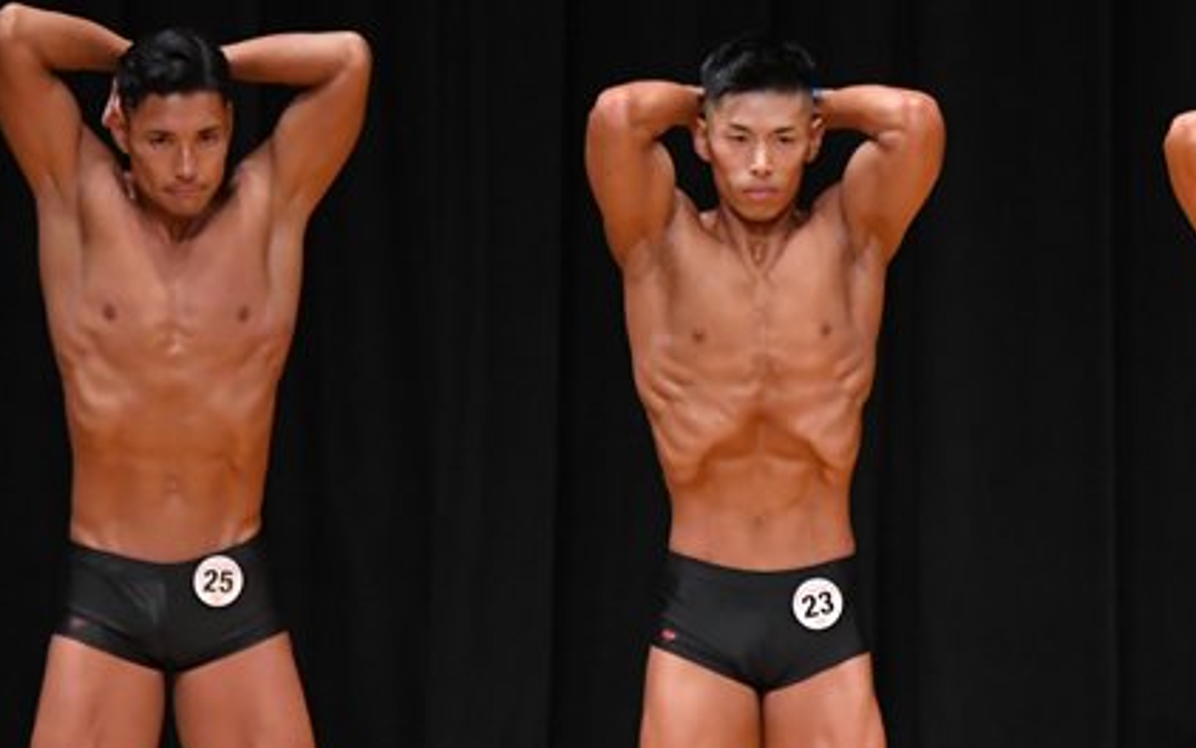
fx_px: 15552
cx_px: 911
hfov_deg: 4.4
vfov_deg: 2.8
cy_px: 612
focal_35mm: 477
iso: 4000
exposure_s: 1/400
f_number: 5.6
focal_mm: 170
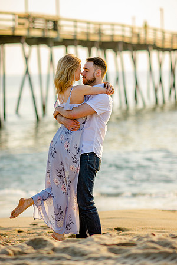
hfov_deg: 10.8
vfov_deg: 16.1
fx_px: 940
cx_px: 88
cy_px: 132
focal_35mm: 128
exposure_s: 1/1250
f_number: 1.8
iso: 160
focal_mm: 85
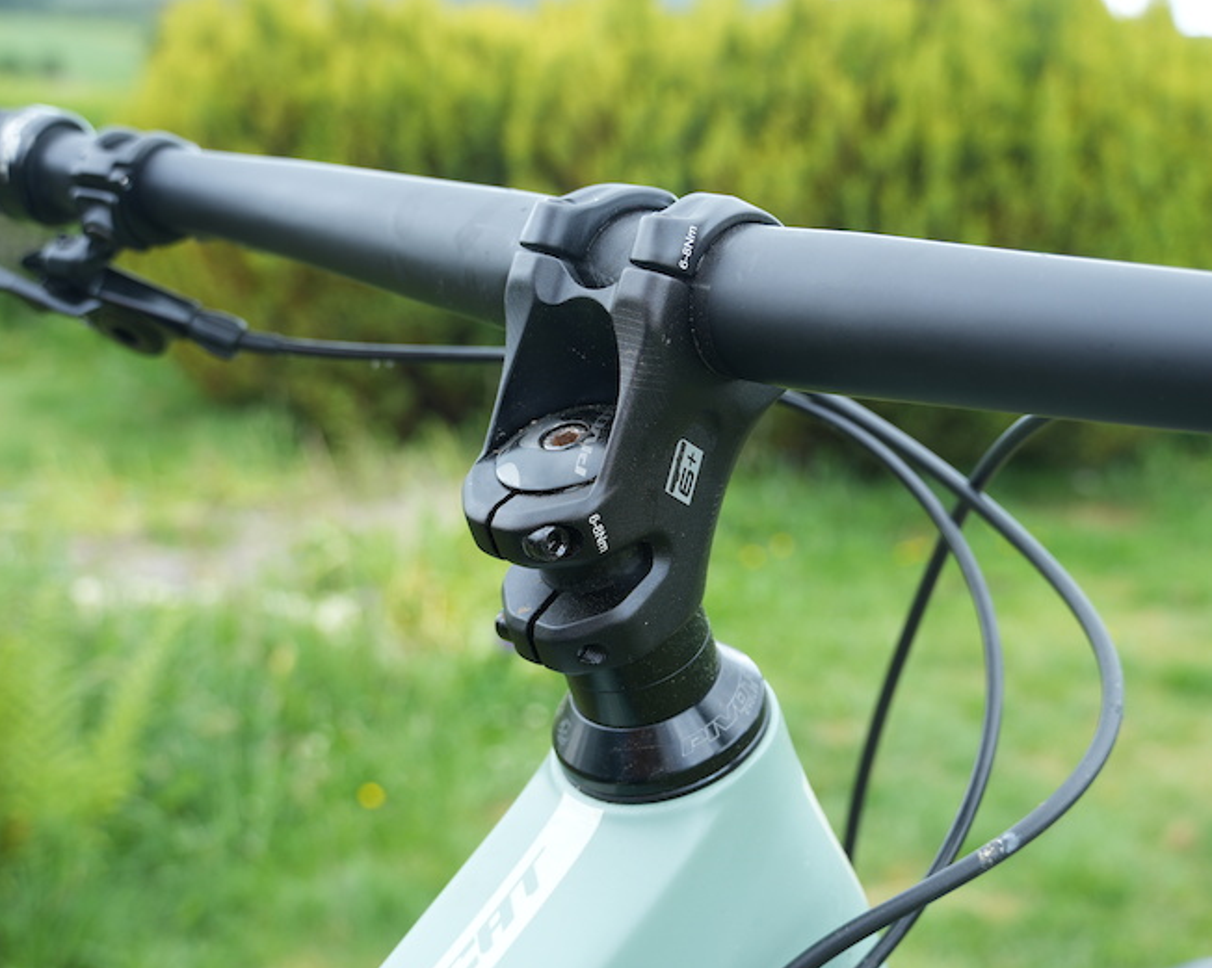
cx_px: 643
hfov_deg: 35.0
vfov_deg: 28.3
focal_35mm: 54
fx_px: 1921
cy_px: 477
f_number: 5
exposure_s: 1/60
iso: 100
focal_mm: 31
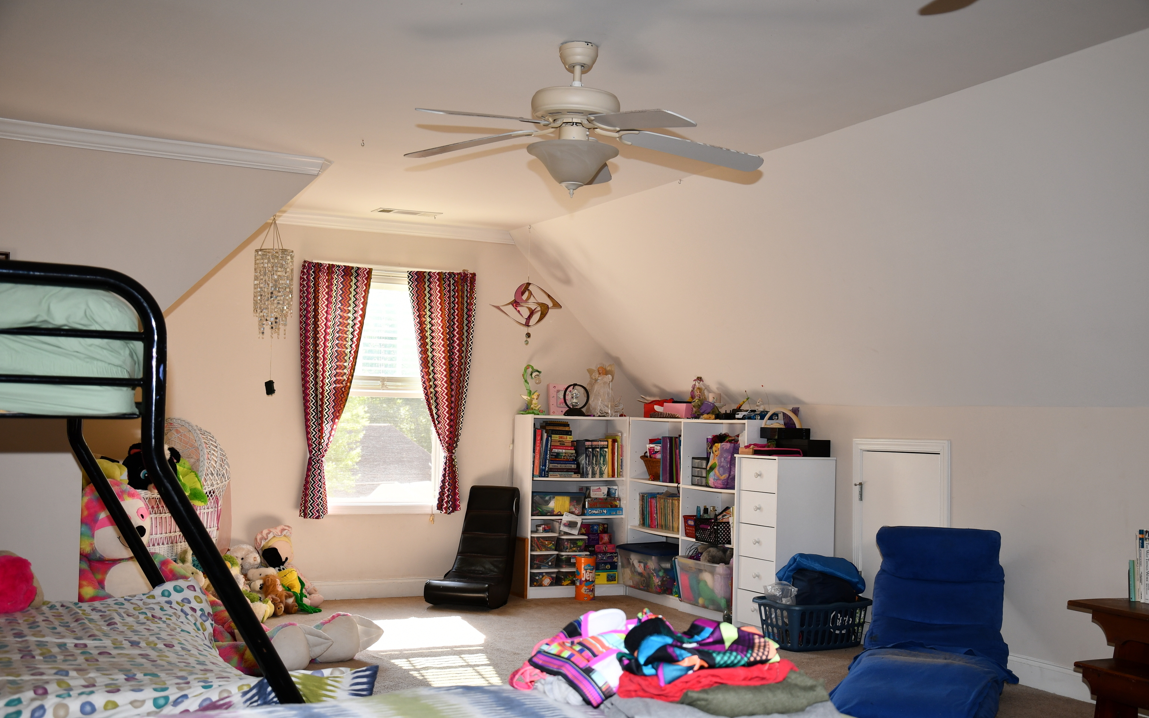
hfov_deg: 49.3
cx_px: 572
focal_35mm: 40
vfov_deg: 32.0
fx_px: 1253
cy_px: 373
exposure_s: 1/100
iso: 200
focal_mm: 26
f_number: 5
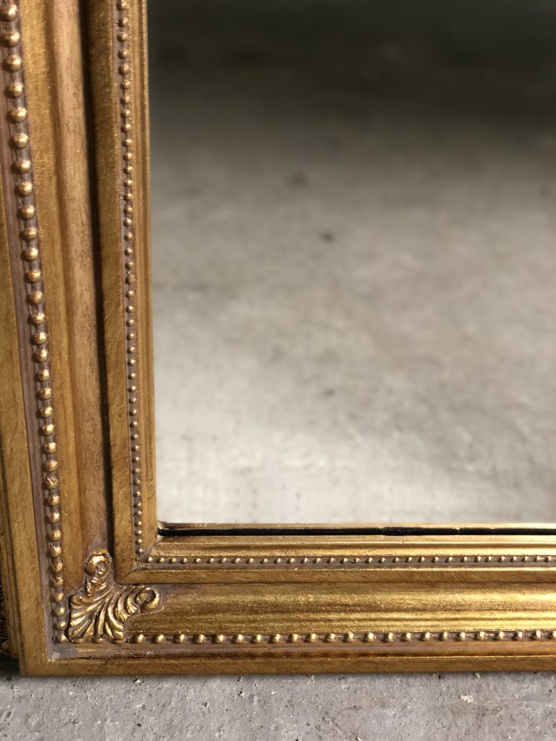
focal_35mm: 52
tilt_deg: -35.0
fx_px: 1114
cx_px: 278
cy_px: 370
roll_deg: -1.4
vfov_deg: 36.8
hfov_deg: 28.0
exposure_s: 1/17
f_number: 2.4
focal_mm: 6
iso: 160
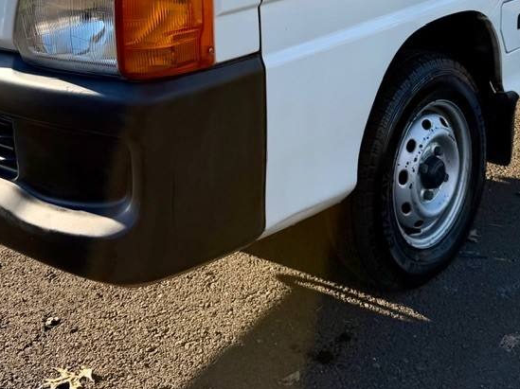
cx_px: 284
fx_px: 841
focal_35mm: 56
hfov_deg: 34.3
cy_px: -61
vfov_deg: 24.0
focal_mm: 6.76
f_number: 1.78
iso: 100
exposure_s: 1/2370
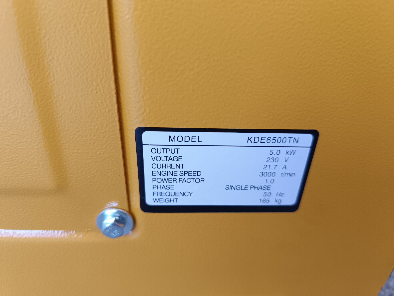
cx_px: 197
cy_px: 148
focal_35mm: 24
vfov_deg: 56.8
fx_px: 273
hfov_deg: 71.6
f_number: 1.65
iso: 213
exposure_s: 1/100
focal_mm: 6.14
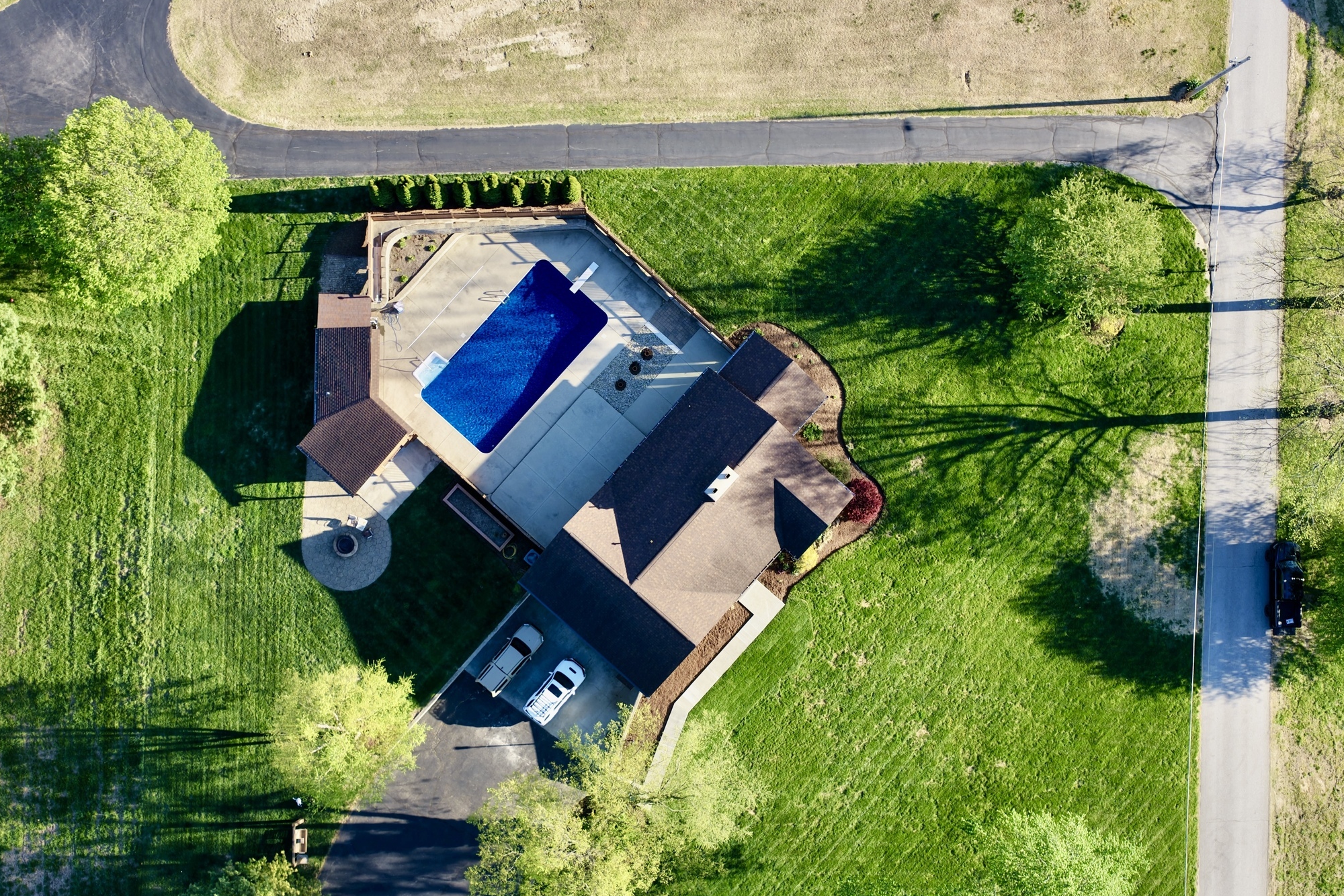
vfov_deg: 31.0
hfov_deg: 45.4
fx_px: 1605
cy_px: 588
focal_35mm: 43
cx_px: 628
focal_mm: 14.45
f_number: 2.8
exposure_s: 1/240
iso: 100
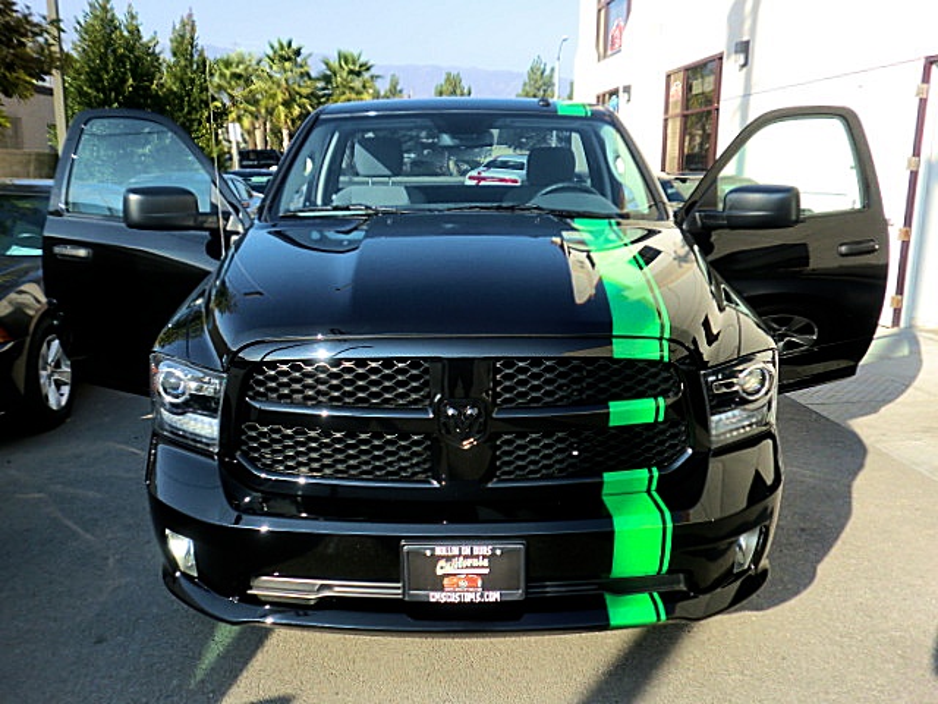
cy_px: 352
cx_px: 469
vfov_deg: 45.4
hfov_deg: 58.4
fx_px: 840
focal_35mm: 31
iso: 64
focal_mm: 5.58
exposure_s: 1/400
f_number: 2.8
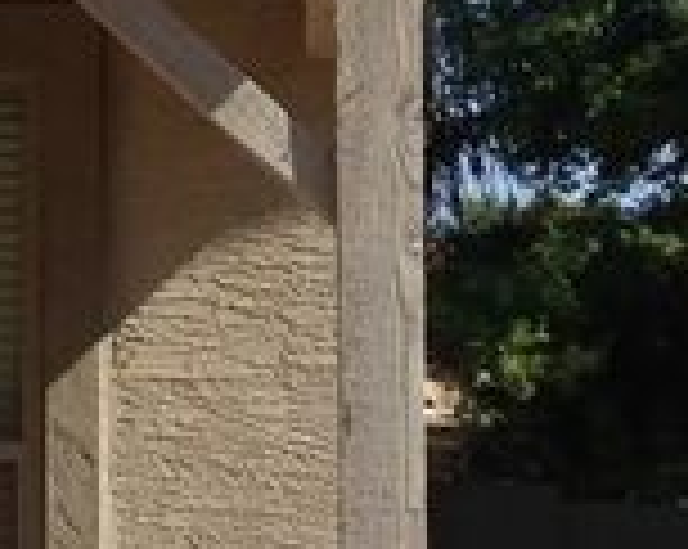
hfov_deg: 7.8
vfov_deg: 7.1
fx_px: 4393
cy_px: 22
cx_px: -1322
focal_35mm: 216
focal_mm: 4.12
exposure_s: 1/1355
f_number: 2.4
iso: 50
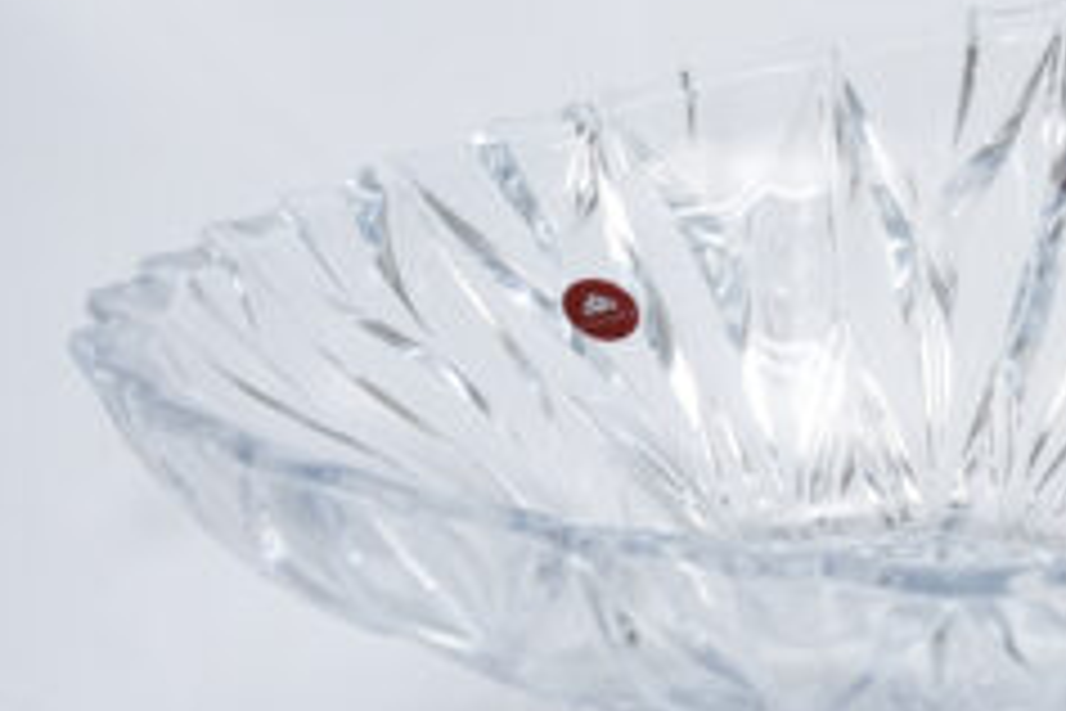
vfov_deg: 11.6
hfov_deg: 17.2
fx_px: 3494
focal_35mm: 118
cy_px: 349
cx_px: 886
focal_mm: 70
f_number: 16
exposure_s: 1/160
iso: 6400
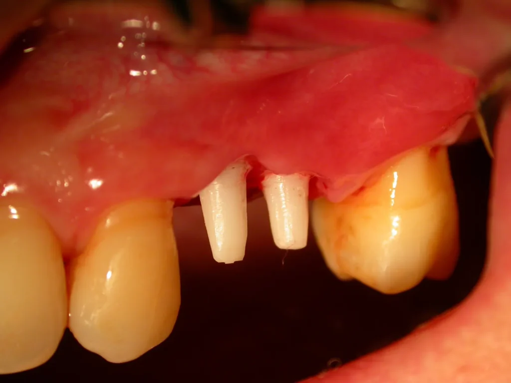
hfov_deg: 17.4
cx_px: 256
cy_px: 192
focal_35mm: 113
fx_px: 1668
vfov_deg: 13.1
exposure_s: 1/142
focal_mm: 23.5
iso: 100
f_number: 4.8
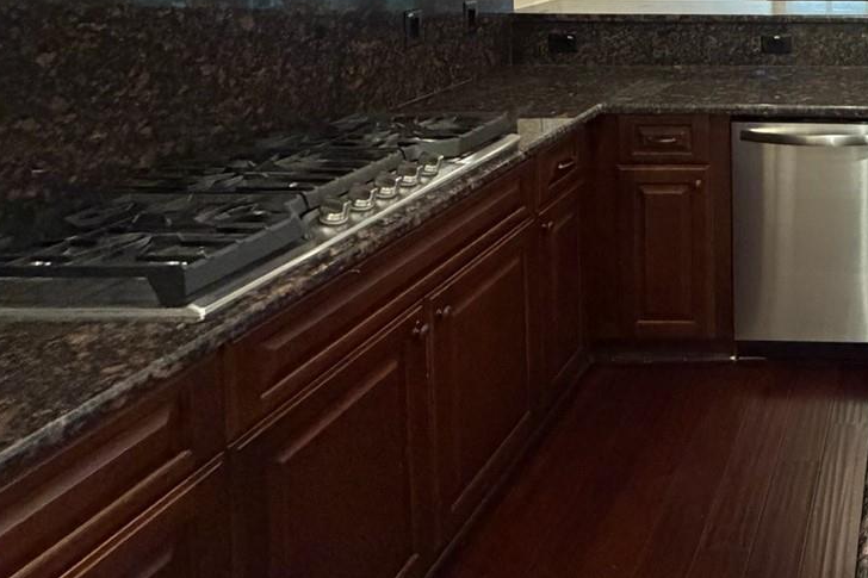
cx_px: 940
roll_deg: -0.8
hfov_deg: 45.3
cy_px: -39
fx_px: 771
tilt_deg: -3.3
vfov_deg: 35.8
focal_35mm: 32
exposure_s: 1/60
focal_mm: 2.22
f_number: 2.2
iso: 500
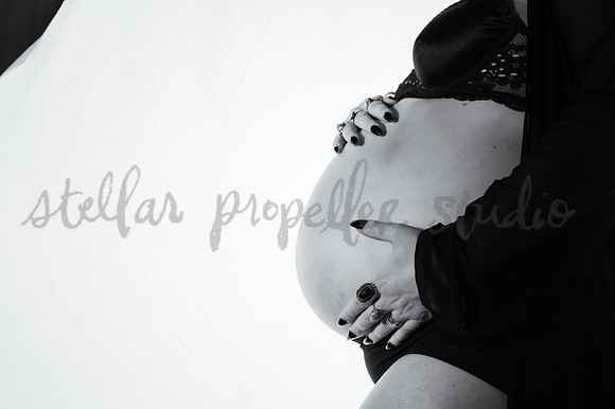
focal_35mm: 50
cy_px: 204
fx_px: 854
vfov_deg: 27.0
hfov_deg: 39.6
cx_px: 308
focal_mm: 50
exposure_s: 1/125
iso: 100
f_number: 7.1
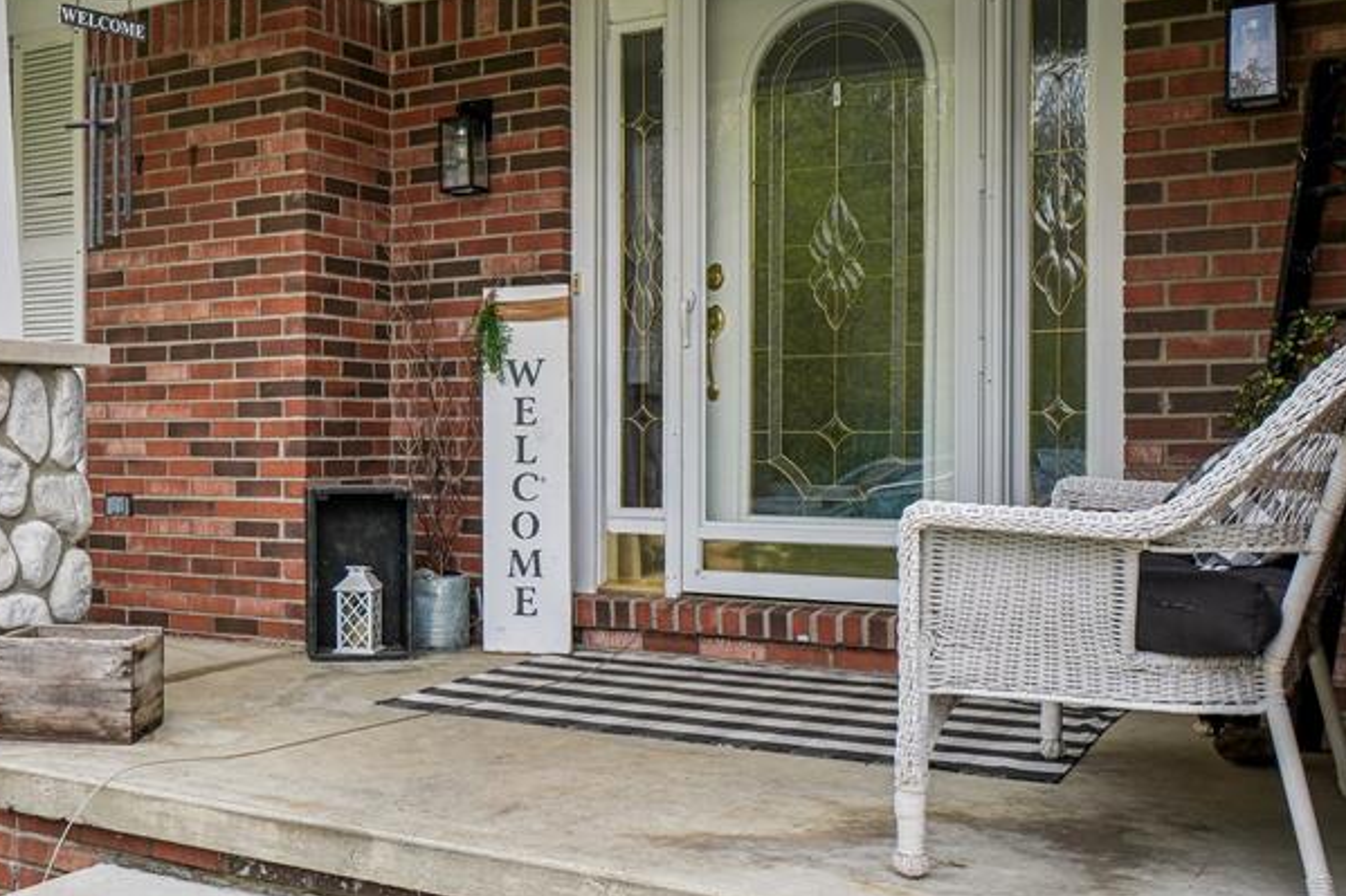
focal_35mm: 41
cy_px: 447
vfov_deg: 32.6
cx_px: 290
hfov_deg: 45.3
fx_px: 1532
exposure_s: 1/45
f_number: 8
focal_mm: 16
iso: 100
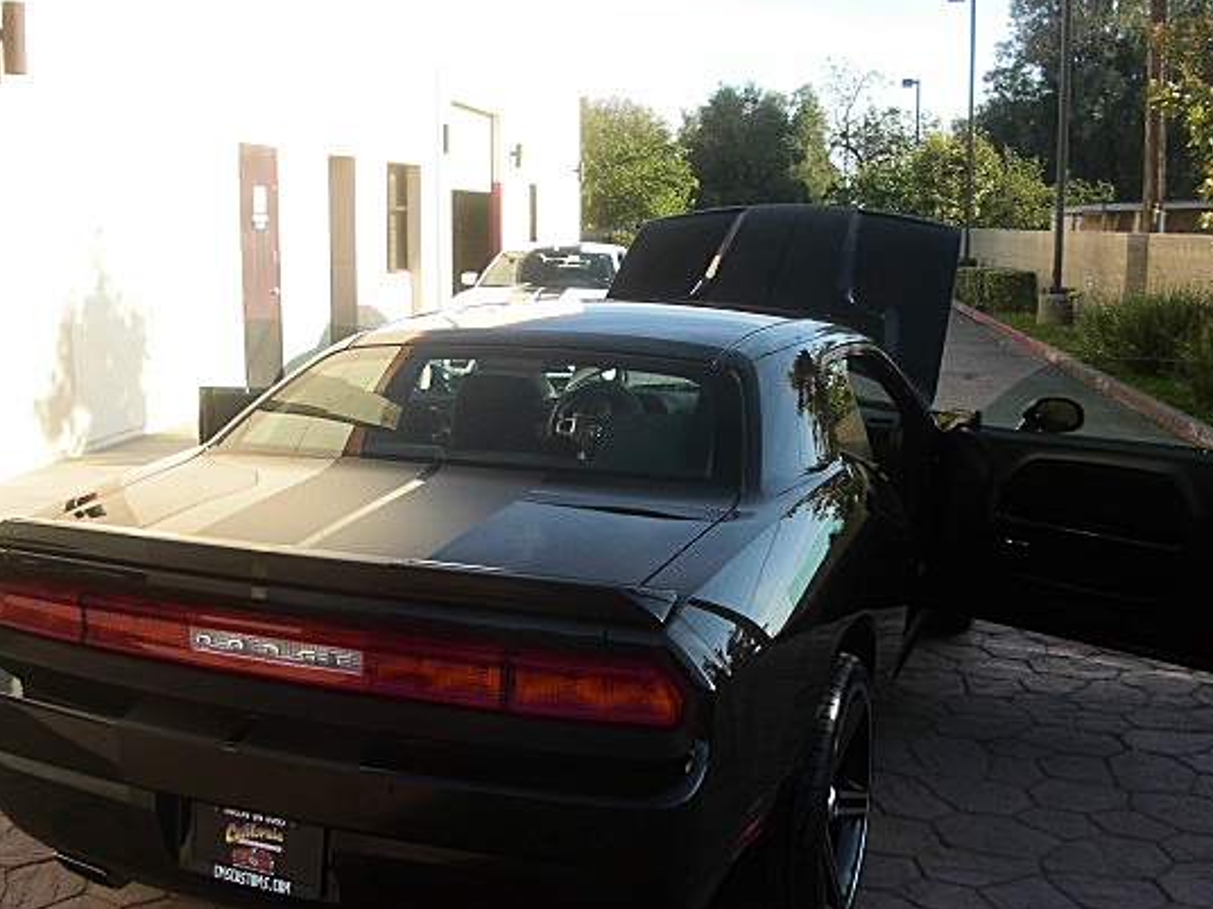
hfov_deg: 43.9
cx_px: 613
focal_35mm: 43
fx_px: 1507
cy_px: 522
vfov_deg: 33.5
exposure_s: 1/320
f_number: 2.8
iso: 50
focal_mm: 6.3
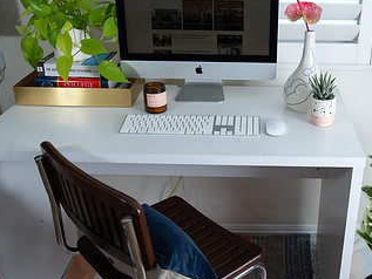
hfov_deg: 42.1
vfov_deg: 32.9
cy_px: 144
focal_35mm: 44
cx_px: 262
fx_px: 473
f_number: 6.3
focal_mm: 25
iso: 200
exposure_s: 1/200
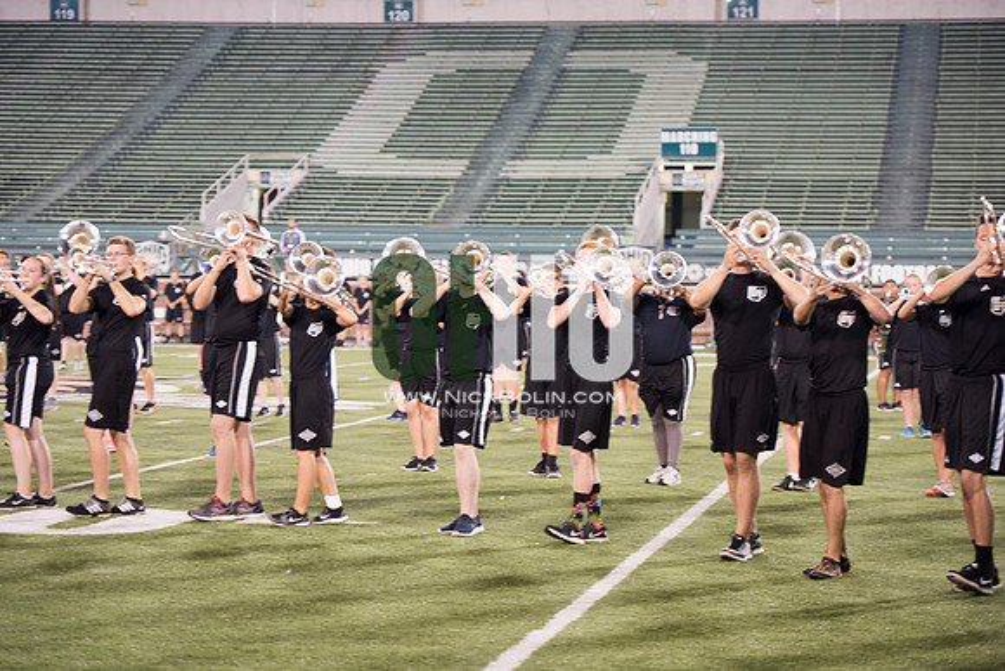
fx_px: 2736
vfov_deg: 14.0
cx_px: 502
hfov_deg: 20.8
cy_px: 336
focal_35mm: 98
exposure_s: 1/320
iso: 1000
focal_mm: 98
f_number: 2.8
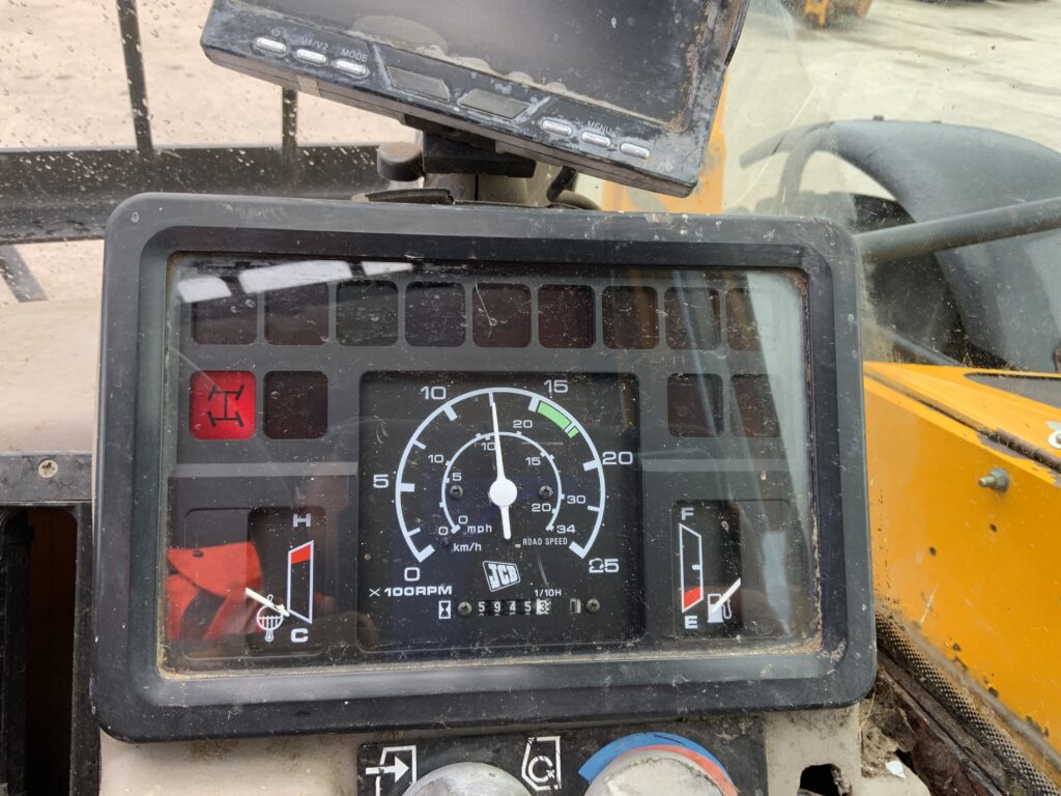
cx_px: 530
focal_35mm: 29
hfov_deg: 61.7
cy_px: 398
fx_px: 889
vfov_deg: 48.2
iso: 20
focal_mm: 3
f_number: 1.8
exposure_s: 1/122
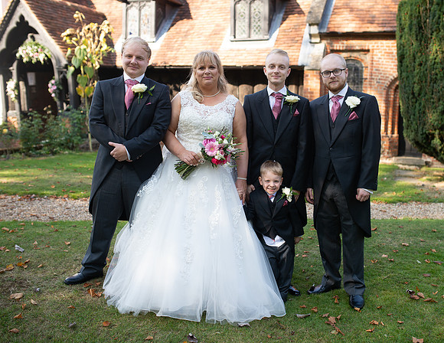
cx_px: 259
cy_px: 170
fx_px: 520
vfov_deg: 36.5
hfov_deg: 46.0
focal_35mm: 40
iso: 100
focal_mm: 35
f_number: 2.8
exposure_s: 1/320
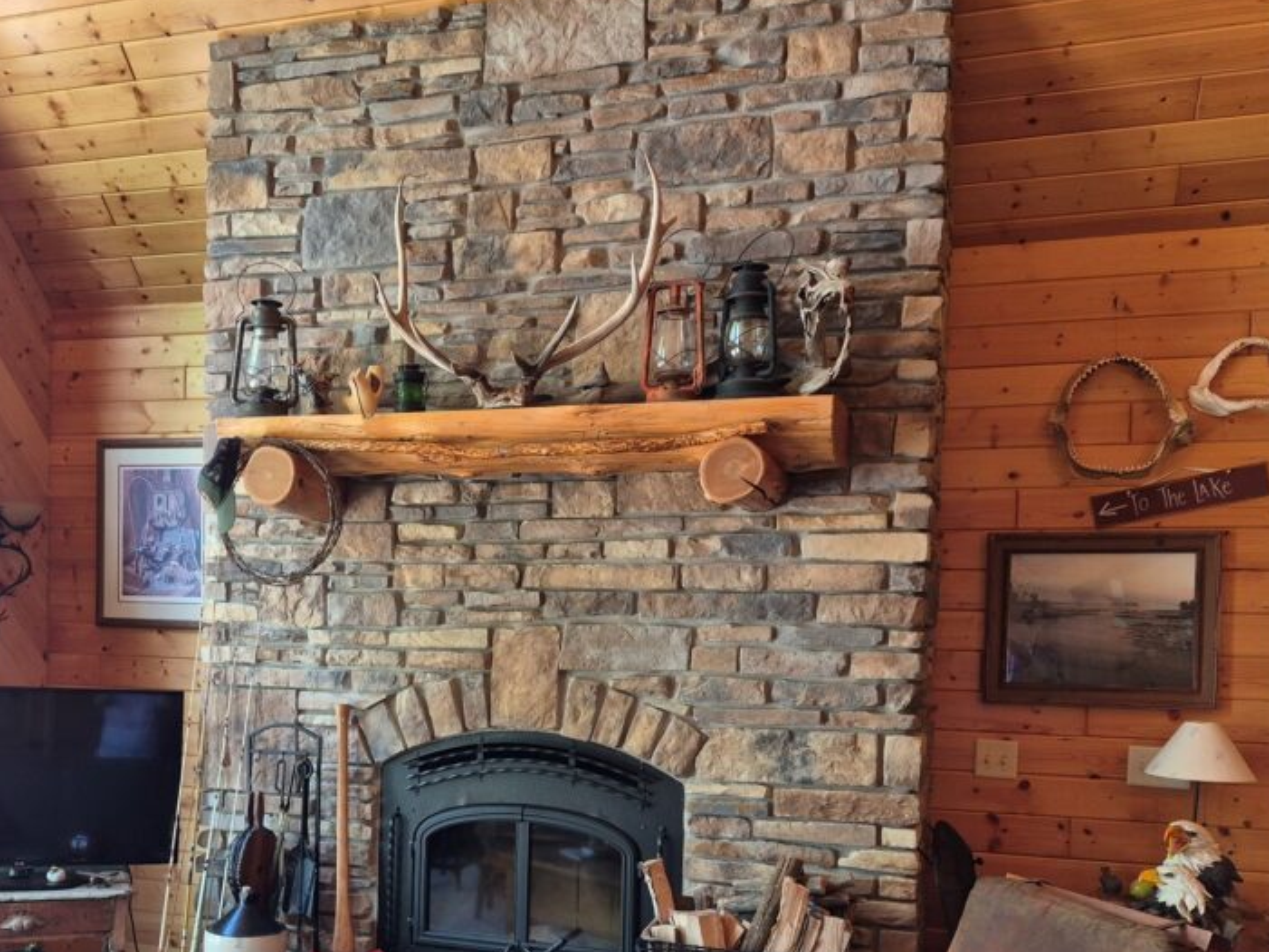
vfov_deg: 40.0
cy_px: 670
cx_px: 459
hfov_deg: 51.9
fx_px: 1283
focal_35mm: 35
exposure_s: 1/120
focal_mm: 5.4
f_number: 1.8
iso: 125
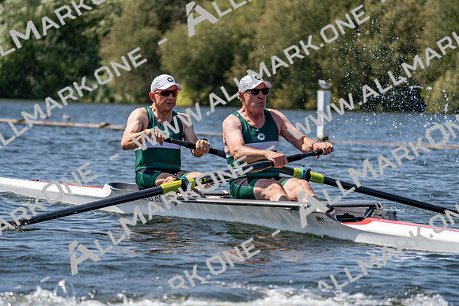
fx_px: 2550
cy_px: 153
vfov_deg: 6.9
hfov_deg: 10.3
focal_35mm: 200
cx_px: 230
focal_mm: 200
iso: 250
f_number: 5.6
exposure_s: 1/2000
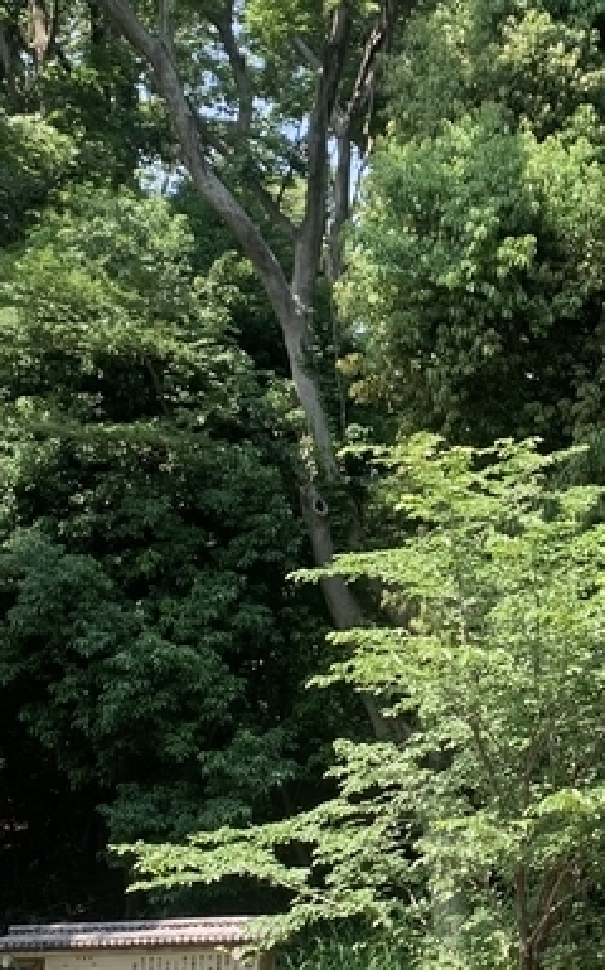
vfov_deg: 24.1
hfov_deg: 15.0
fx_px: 2273
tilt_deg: +15.0
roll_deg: -0.1
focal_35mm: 86
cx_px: 572
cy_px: 476
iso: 25
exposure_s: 1/259
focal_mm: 4.25
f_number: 1.8
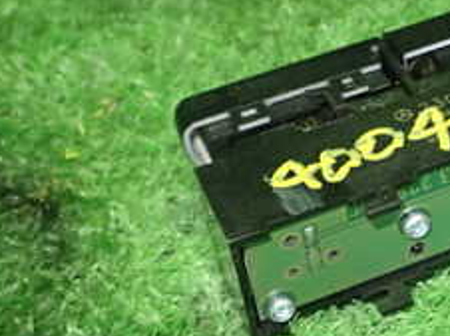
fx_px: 1312
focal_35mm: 101
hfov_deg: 18.6
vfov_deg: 14.6
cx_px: 520
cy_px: 153
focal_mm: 6.83
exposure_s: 1/40
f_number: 2.7
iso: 640
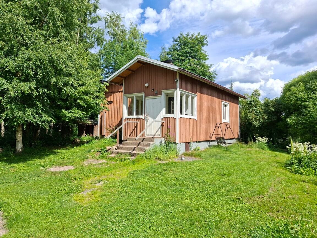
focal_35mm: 23
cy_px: 119
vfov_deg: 58.9
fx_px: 211
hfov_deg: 73.9
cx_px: 158
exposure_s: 1/2020
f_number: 1.8
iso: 50
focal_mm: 5.54
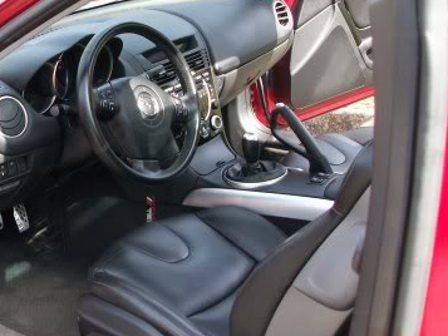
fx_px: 790
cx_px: 124
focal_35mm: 61
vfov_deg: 24.0
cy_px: 127
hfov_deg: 31.2
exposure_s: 1/90.6
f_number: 2.8
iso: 64
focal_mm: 5.7
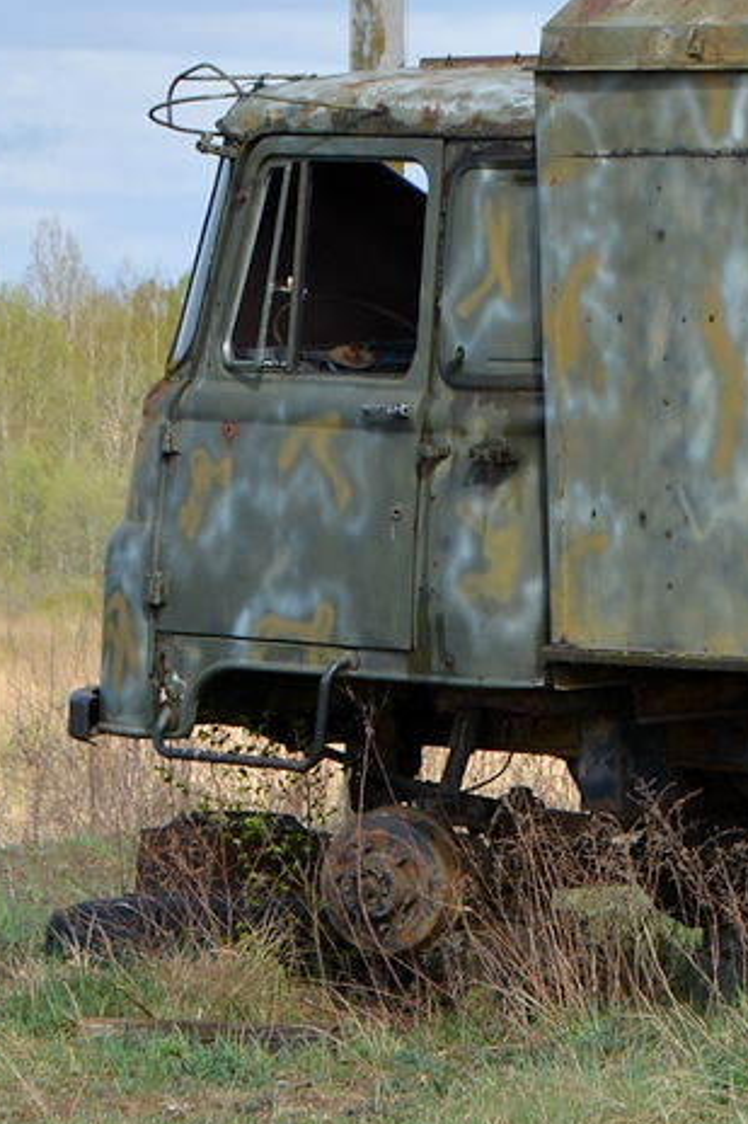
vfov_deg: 5.9
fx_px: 10884
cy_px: 203
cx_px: 1072
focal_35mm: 349
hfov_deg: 3.9
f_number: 8
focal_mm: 90
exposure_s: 1/250
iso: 140
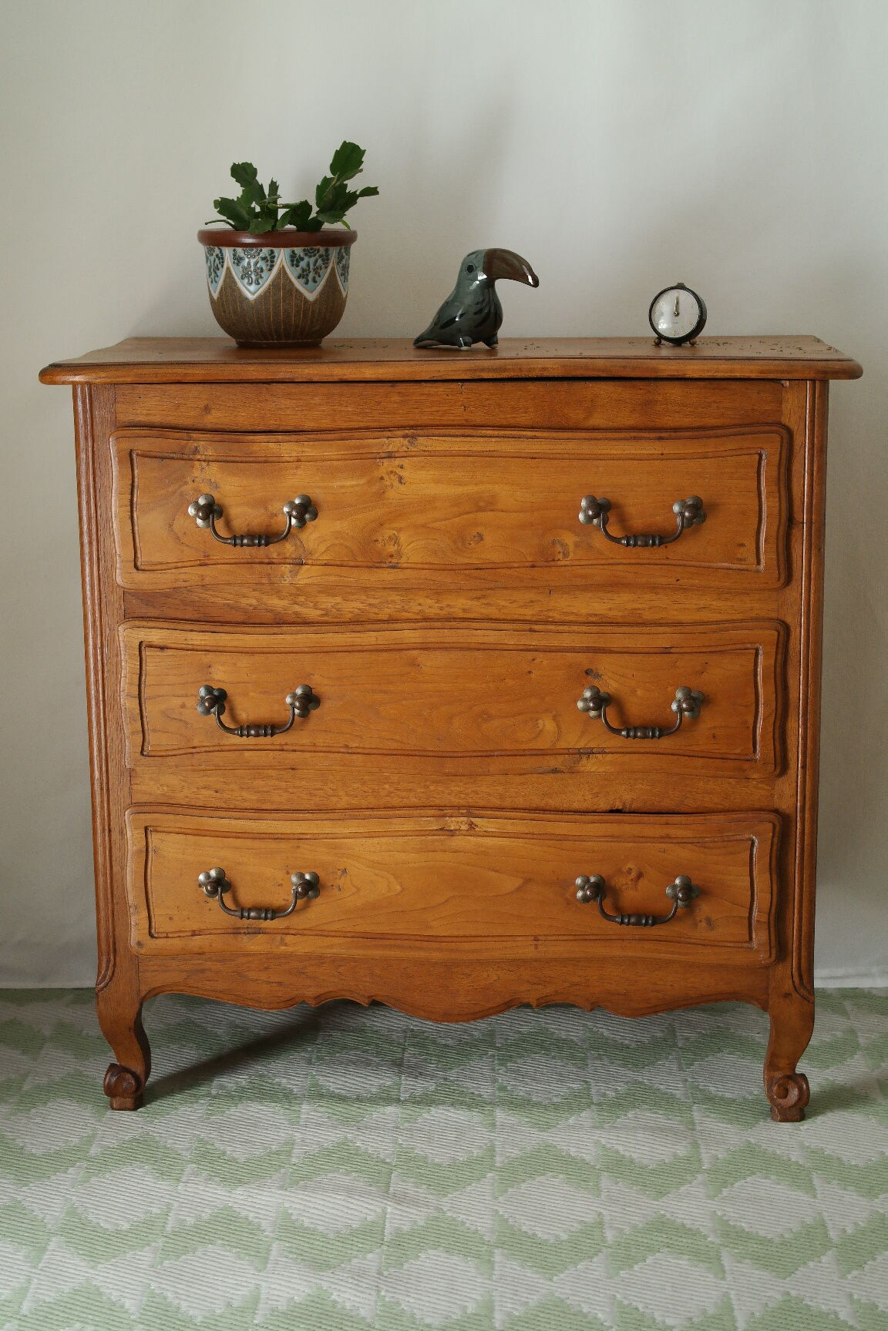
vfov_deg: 34.5
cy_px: 666
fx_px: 2146
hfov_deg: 23.4
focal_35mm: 58
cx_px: 444
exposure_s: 1/30
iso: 800
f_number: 5.6
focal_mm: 38
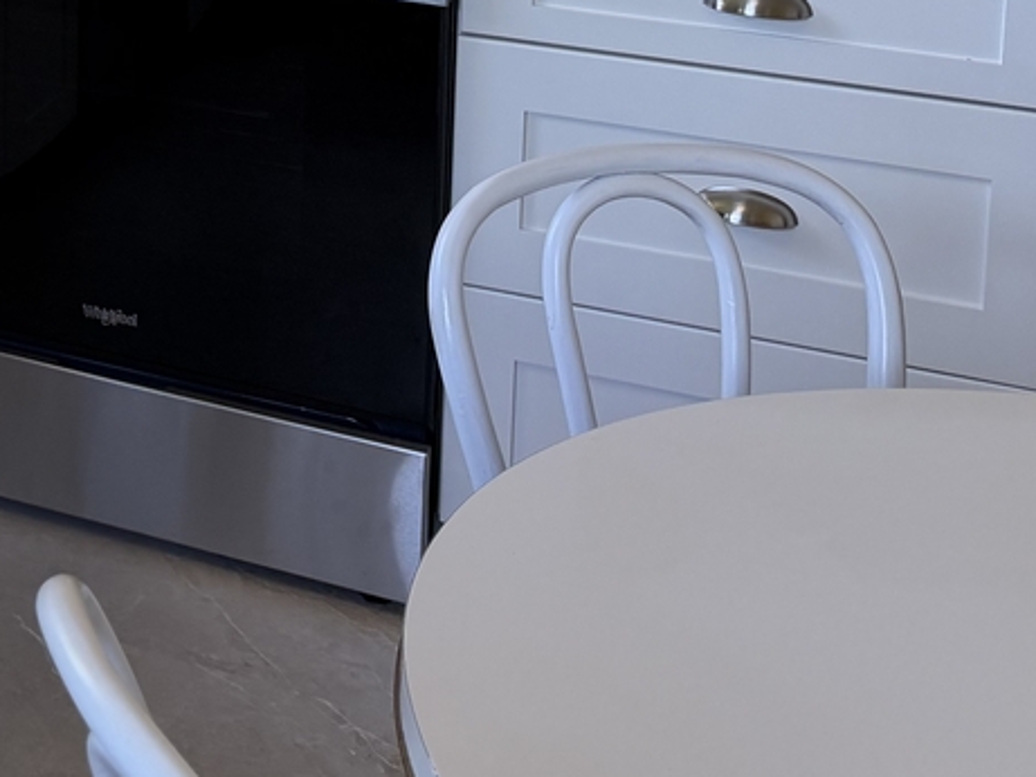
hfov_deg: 22.6
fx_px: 2245
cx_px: -389
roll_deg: +0.6
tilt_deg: -6.8
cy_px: -371
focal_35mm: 75
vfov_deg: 17.7
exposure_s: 1/156
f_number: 1.78
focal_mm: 6.76
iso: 125
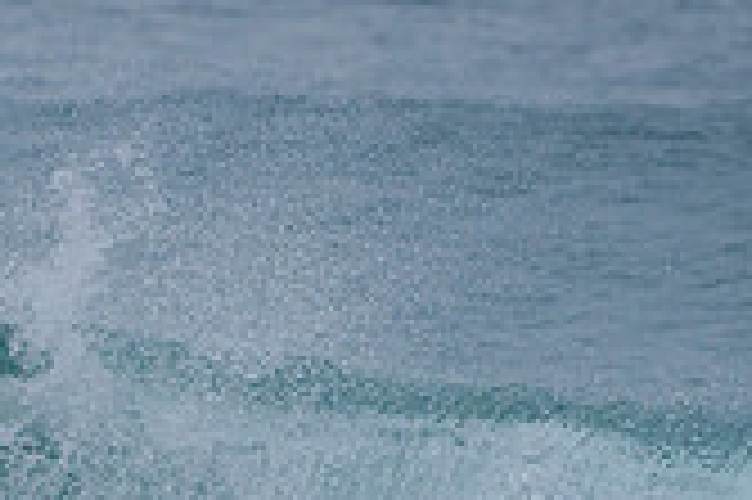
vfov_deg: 0.6
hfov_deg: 1.0
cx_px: -284
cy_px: 750
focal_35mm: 2129
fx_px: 44428
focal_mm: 500
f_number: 5.6
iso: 640
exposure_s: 1/2000
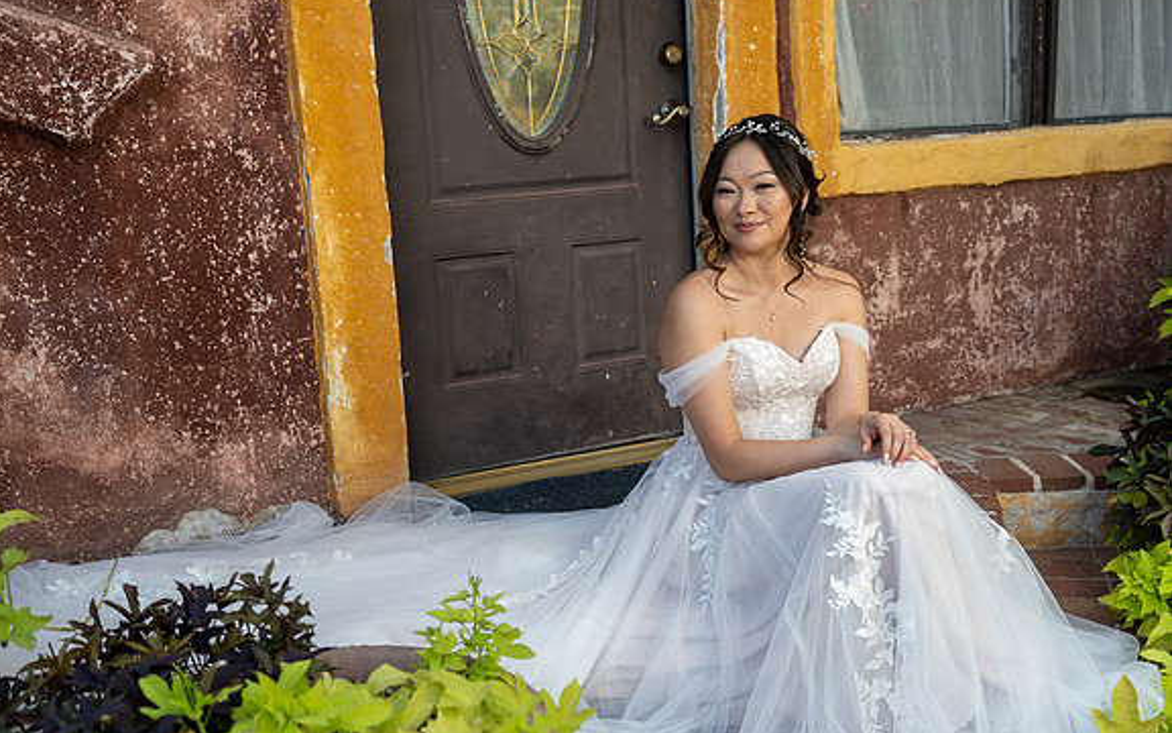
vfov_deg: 32.0
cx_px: 584
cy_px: 382
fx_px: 1278
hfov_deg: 49.3
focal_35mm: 40
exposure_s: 1/200
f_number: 4
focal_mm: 39
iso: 125
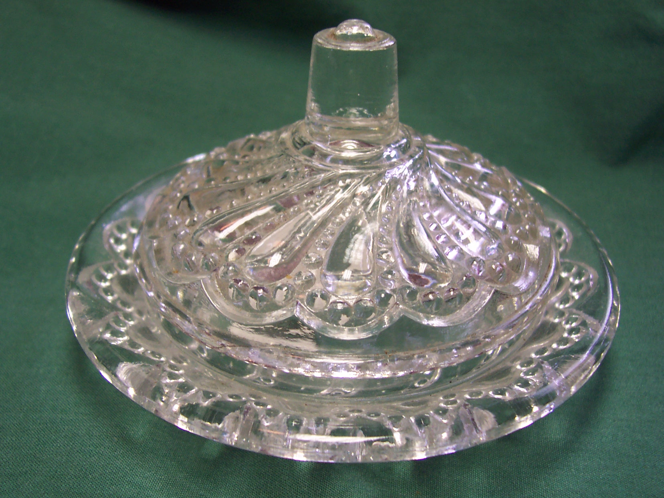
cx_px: 332
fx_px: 710
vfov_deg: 38.7
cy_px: 249
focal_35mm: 37
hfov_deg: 50.1
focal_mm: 5.6
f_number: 2.8
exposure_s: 1/45
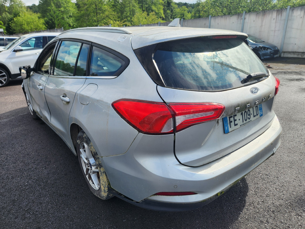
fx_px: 203
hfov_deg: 73.9
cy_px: 114
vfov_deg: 58.9
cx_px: 152
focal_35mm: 23
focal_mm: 5.4
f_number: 1.8
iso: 20
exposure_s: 1/1111
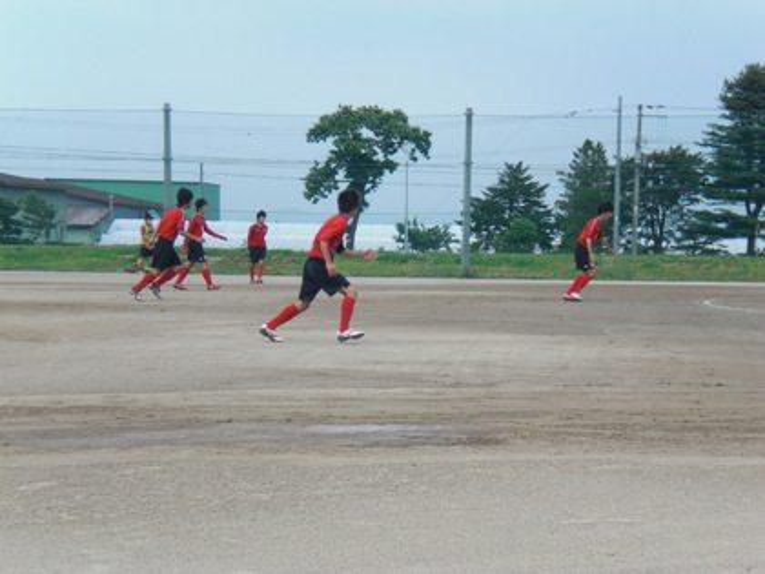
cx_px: 382
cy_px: 287
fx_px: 2519
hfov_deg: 17.3
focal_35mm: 114
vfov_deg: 13.0
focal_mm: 18.9
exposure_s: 1/250
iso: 64
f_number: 5.9
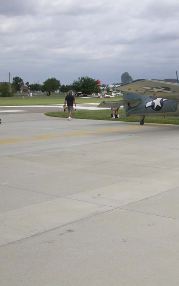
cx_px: 190
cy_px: 143
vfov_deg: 37.5
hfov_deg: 22.8
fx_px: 422
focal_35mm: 54
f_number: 6.7
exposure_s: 1/388
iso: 100
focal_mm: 7.85
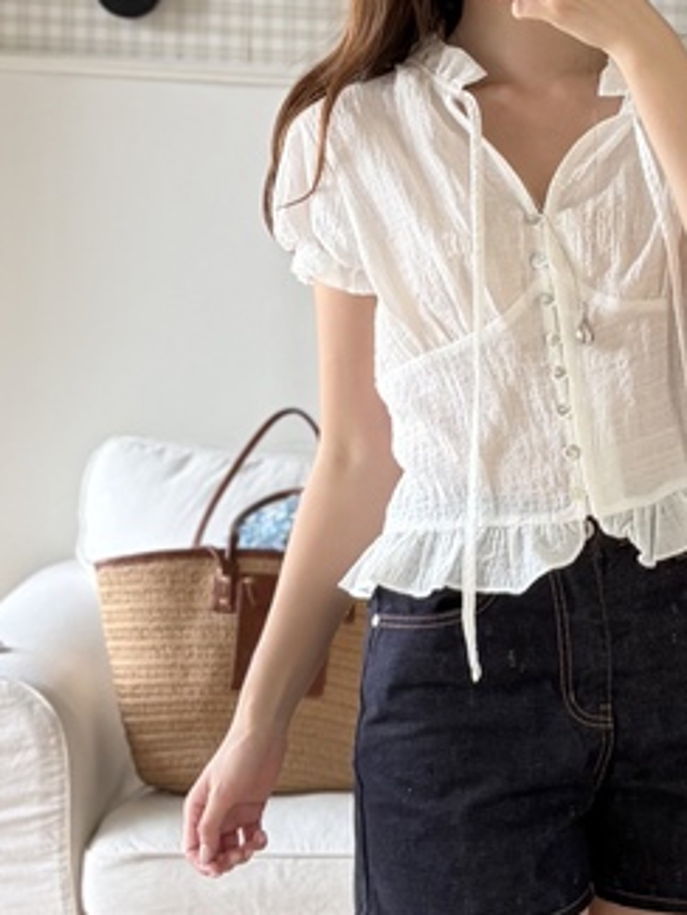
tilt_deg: -15.8
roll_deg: -4.0
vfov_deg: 24.2
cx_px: 704
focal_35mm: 80
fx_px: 2116
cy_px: 659
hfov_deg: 17.9
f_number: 1.6
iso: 64
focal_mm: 5.96
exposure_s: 1/121
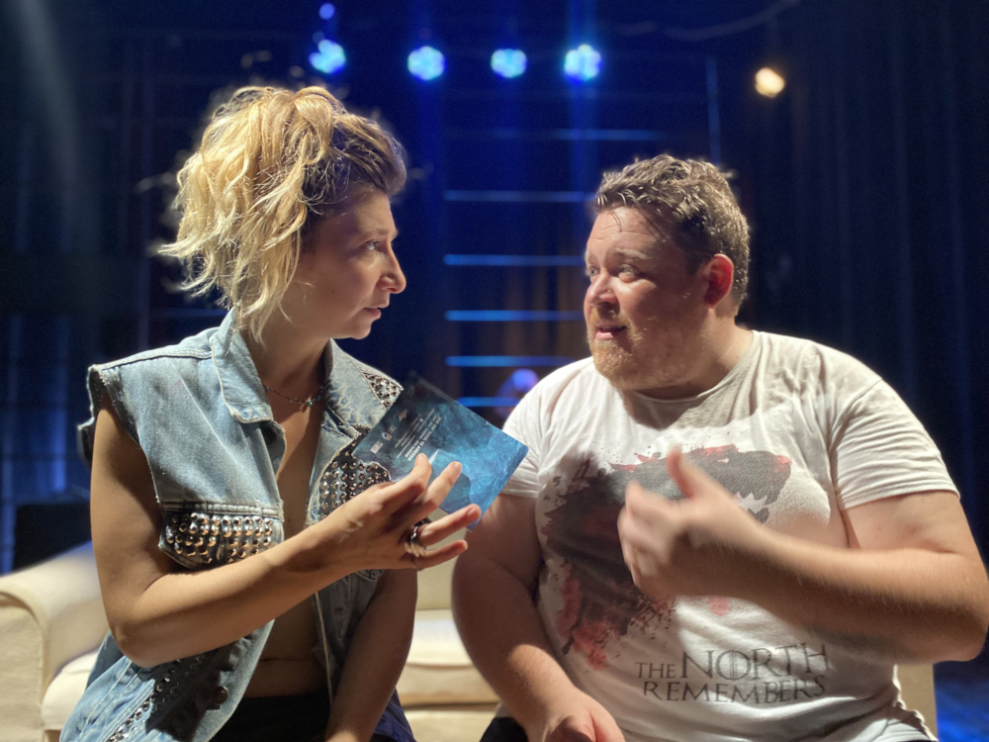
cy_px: 371
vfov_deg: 53.1
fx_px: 743
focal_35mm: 26
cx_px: 494
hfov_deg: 67.3
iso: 500
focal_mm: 4.25
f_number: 1.8
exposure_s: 1/25
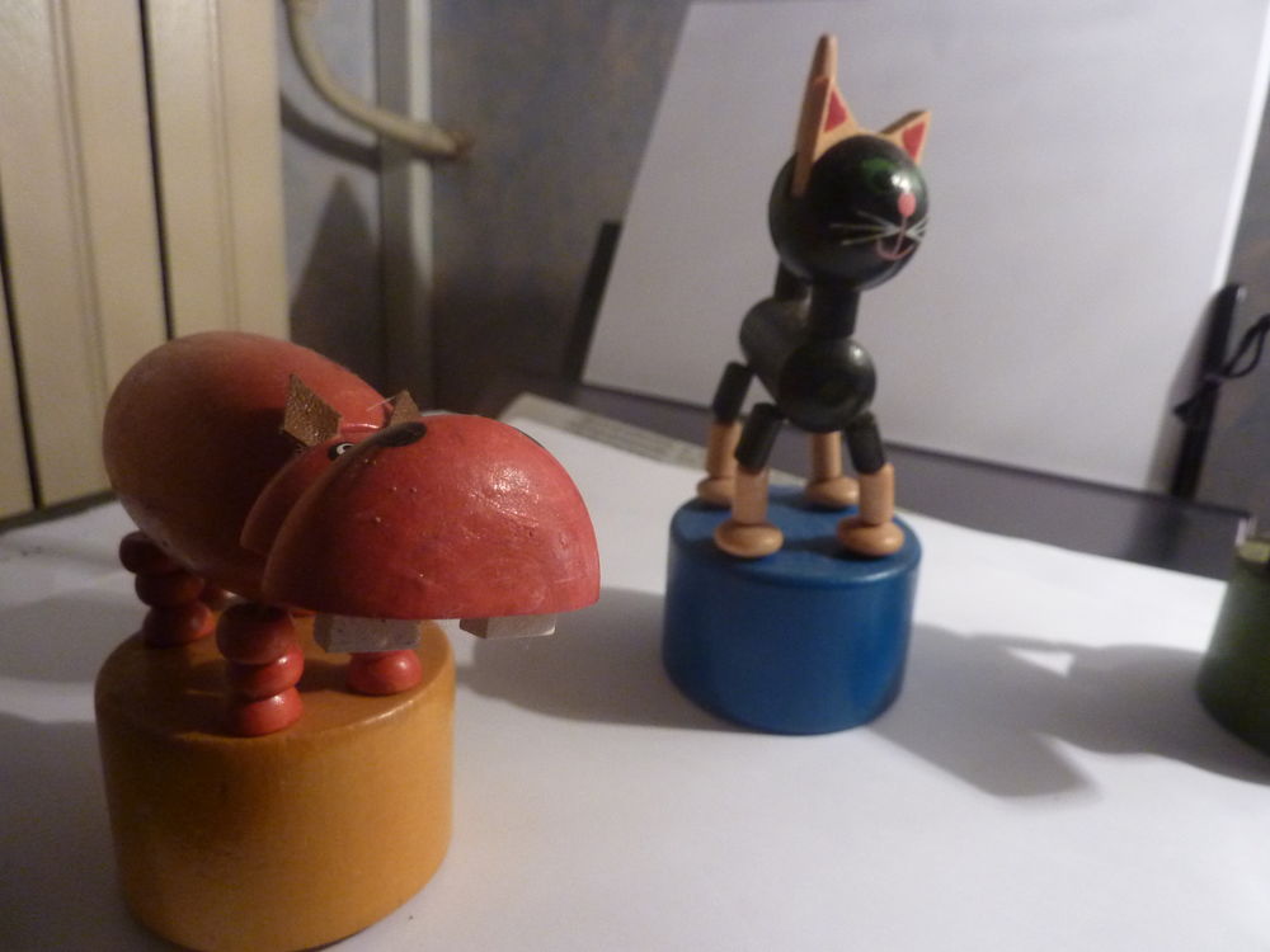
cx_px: 635
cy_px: 476
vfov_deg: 54.9
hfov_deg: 69.4
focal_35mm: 25
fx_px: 917
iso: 400
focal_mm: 4.1
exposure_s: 1/25
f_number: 3.3
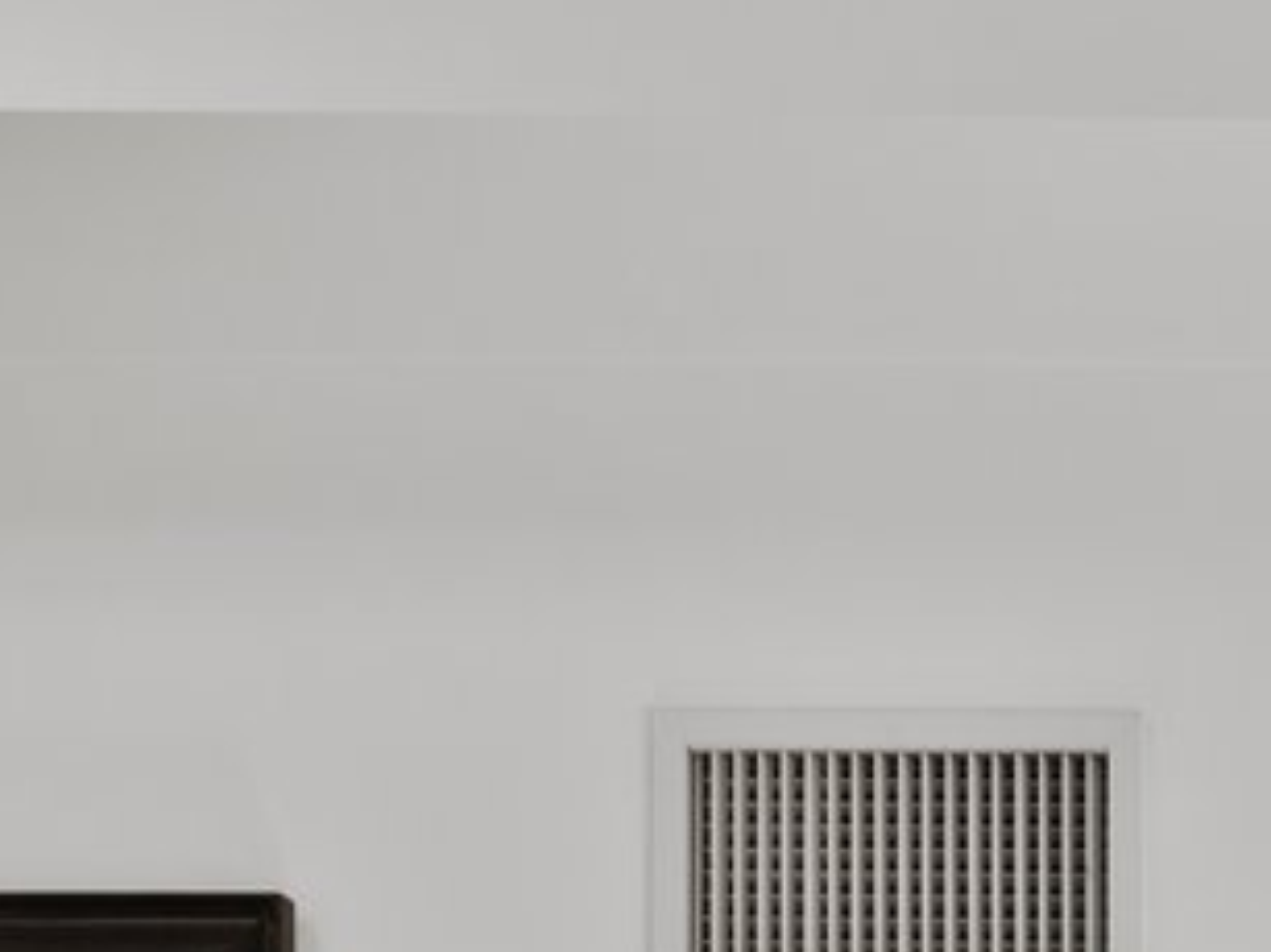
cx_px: 1813
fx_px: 2826
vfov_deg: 15.0
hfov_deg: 21.8
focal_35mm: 77
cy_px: 1981
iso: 500
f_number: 8
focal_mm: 12
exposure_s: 1/30
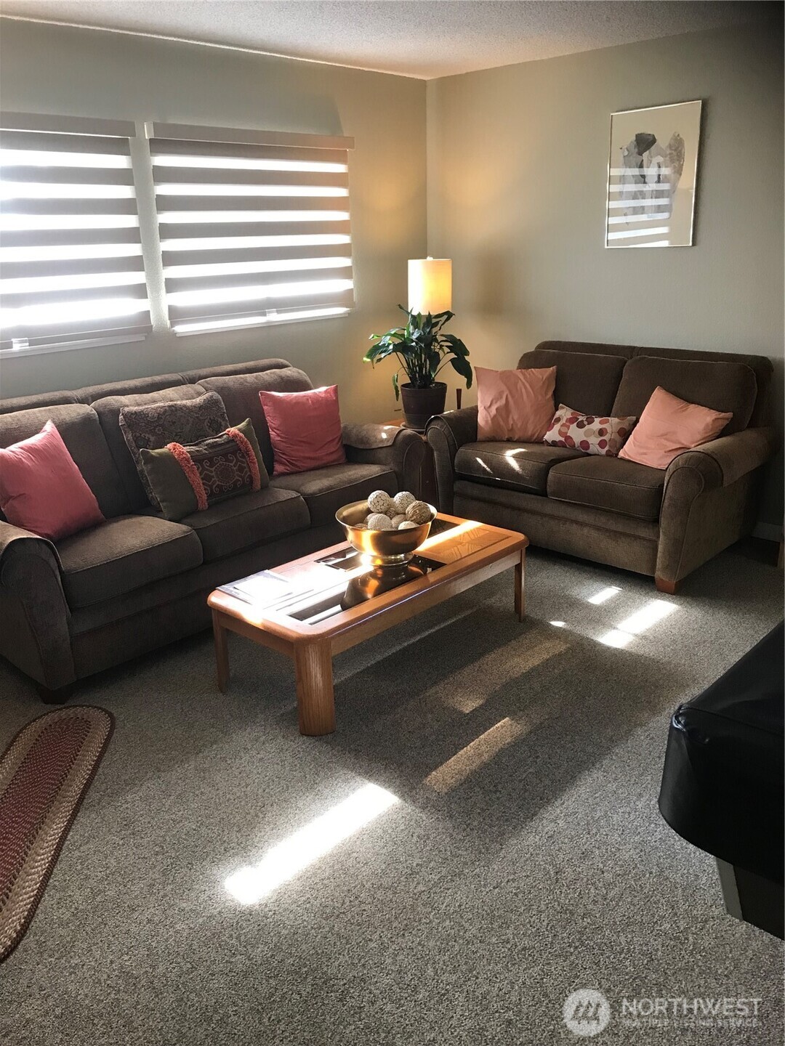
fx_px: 847
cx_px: 392
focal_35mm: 28
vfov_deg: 63.4
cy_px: 523
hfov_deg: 49.7
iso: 40
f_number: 1.8
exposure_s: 1/30
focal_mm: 3.99
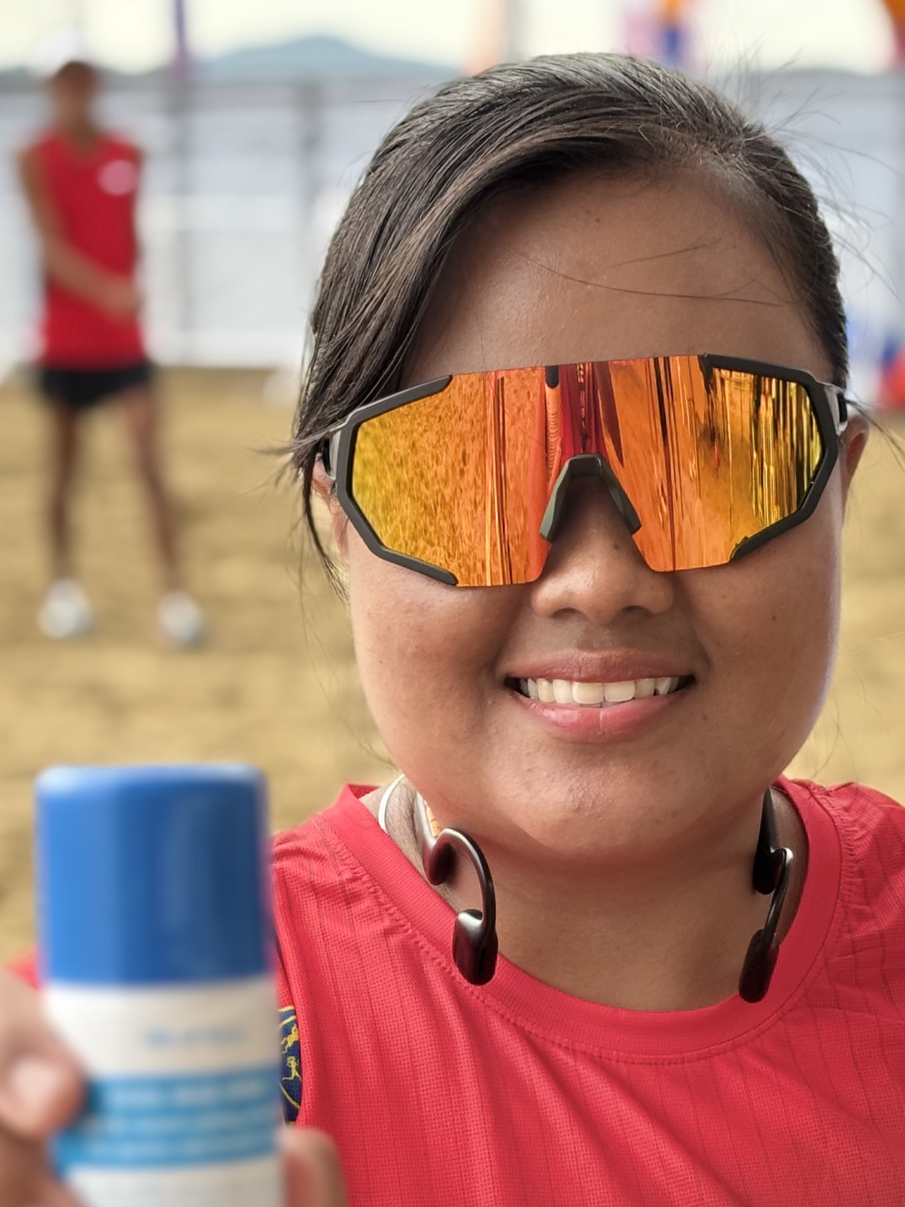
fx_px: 3590
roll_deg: +0.4
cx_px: 551
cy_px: 951
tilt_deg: -13.3
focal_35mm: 103
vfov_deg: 18.9
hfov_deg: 14.4
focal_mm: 5.96
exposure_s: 1/342
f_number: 1.6
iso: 32
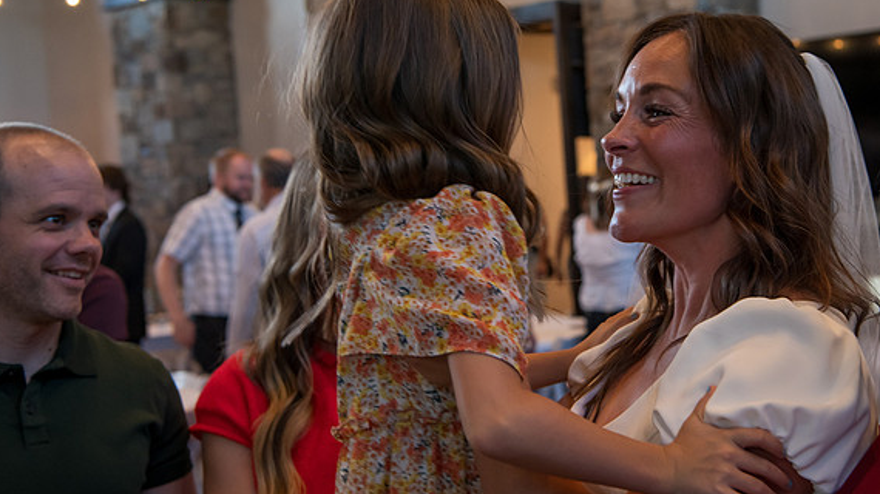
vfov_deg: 19.4
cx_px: 530
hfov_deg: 33.7
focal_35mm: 62
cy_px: 186
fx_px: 1446
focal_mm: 48
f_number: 5
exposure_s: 1/125
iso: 3200
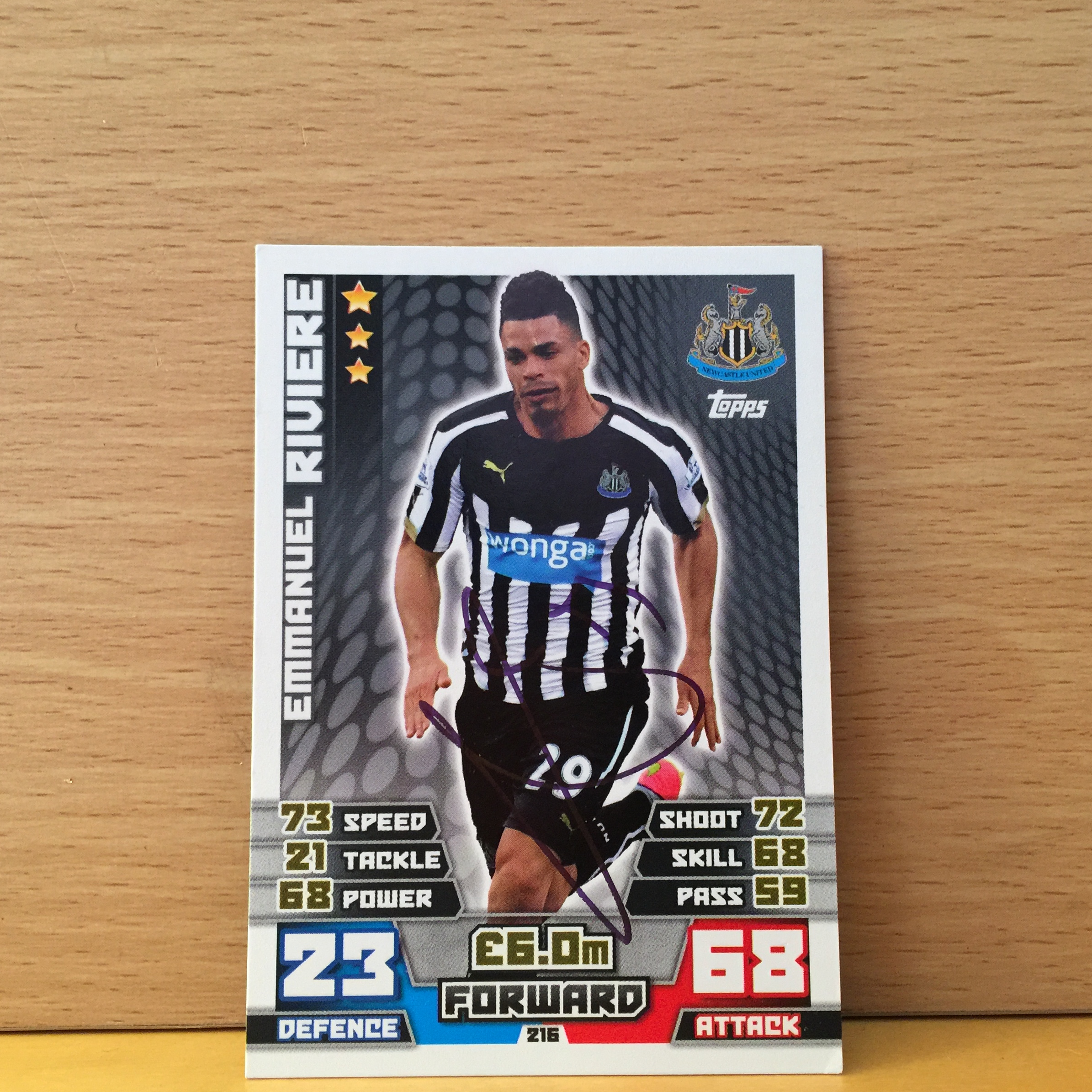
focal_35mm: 35
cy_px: 544
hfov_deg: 47.2
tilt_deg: -0.1
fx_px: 1249
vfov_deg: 47.2
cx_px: 588
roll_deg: -0.6
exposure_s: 1/10
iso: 125
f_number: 2.2
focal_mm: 4.15
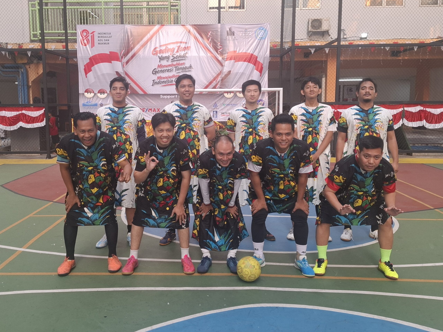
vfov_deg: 58.9
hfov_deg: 73.9
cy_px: 166
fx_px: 294
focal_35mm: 23
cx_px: 222
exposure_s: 1/100
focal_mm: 5.54
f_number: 1.8
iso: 50
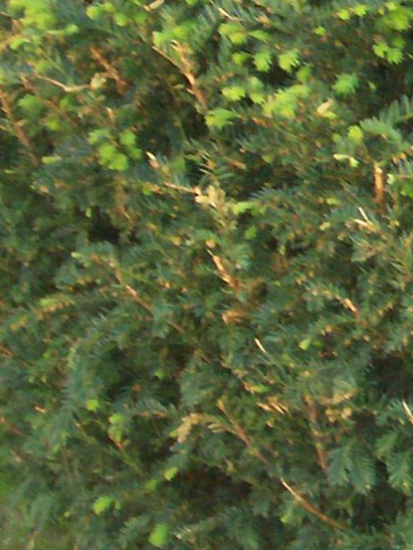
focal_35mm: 150
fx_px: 2385
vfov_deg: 13.0
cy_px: 43
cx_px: 890
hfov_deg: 9.2
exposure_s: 1/64
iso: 140
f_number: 4.5
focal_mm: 5.9
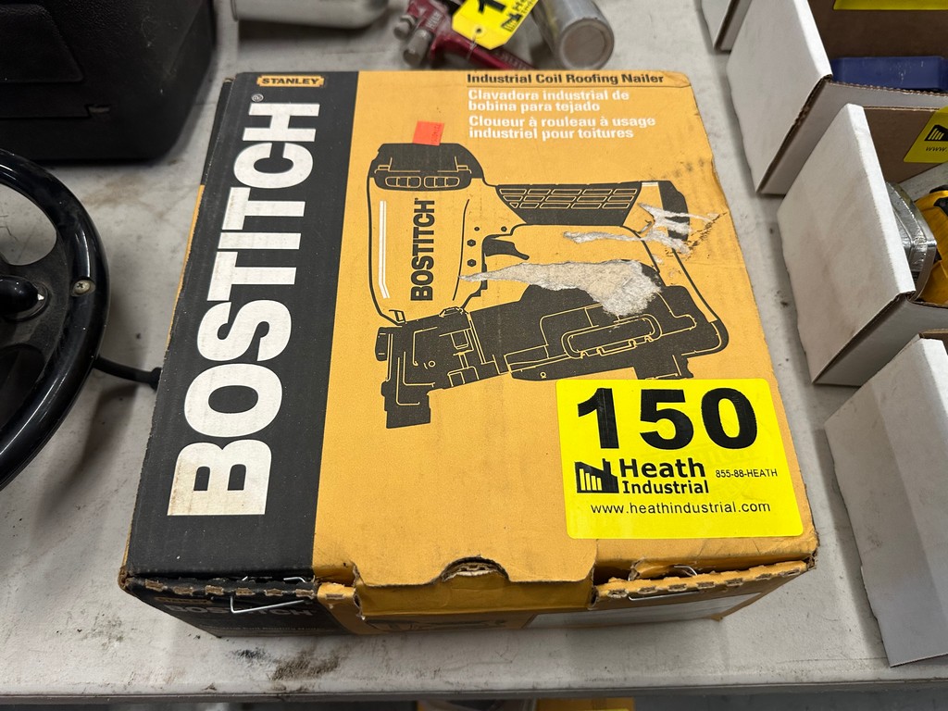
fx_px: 657
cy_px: 356
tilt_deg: -60.0
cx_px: 474
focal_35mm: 24
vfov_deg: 56.8
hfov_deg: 71.6
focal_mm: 6.86
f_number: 1.78
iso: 250
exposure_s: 1/107
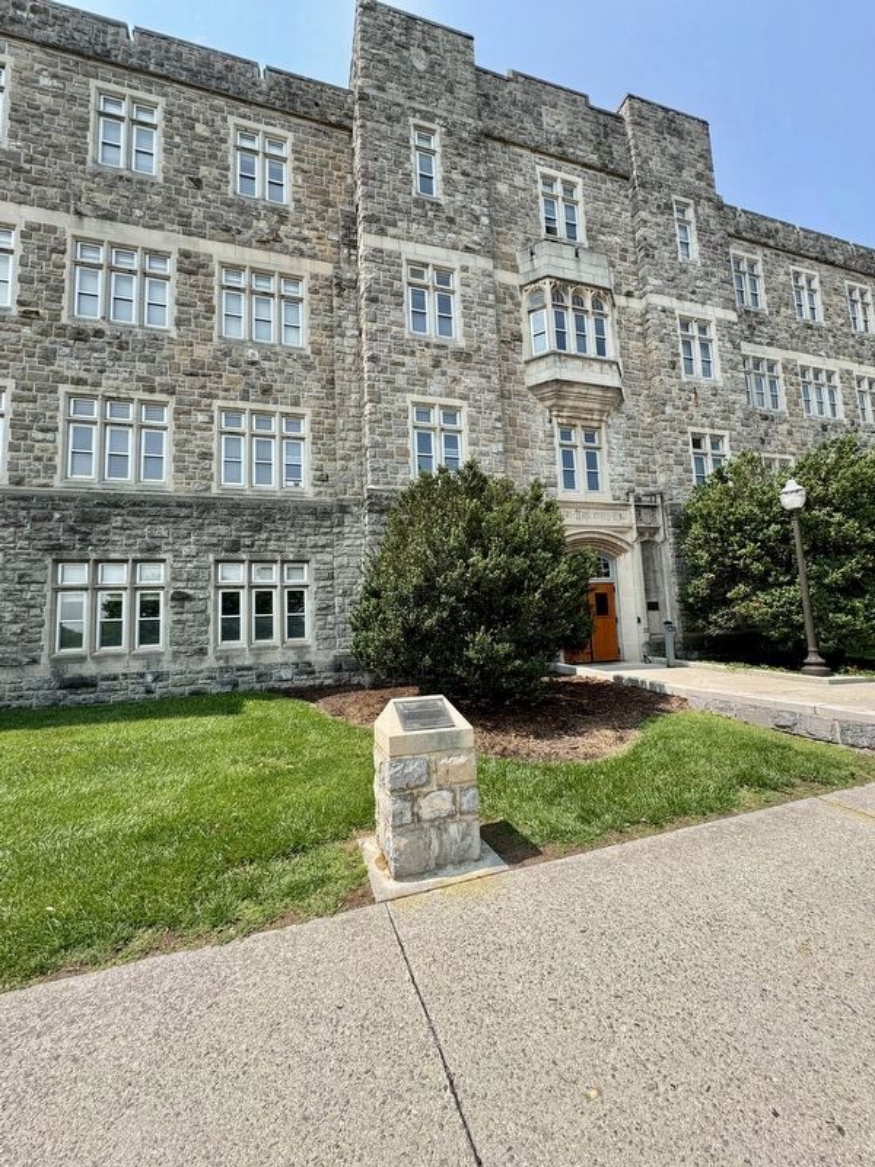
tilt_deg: +7.0
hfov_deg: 85.7
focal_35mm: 14
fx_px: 472
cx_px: 438
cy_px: 584
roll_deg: +2.7
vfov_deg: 102.1
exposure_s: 1/804
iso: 40
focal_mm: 2.22
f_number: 2.2
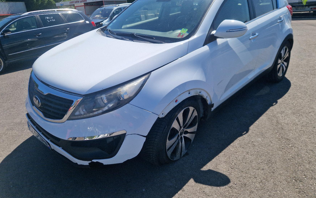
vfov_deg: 49.0
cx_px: 160
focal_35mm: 25
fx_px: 215
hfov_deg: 72.5
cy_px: 79
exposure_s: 1/2500
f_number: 1.8
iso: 50
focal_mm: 5.4
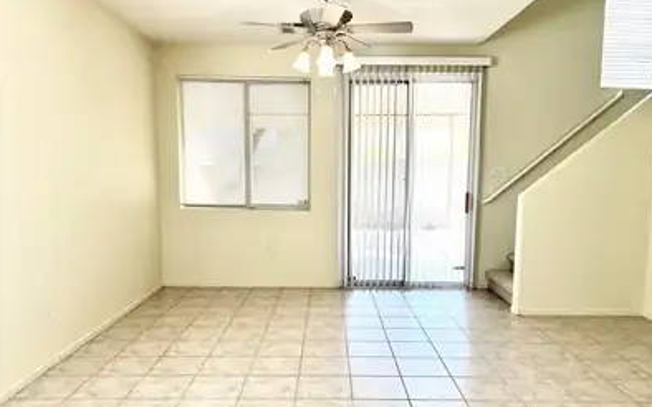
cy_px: 230
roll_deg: +0.2
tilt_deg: -5.8
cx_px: 326
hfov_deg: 66.5
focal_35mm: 28
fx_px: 497
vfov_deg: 44.4
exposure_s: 1/179
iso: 40
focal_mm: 5.7
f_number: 1.5
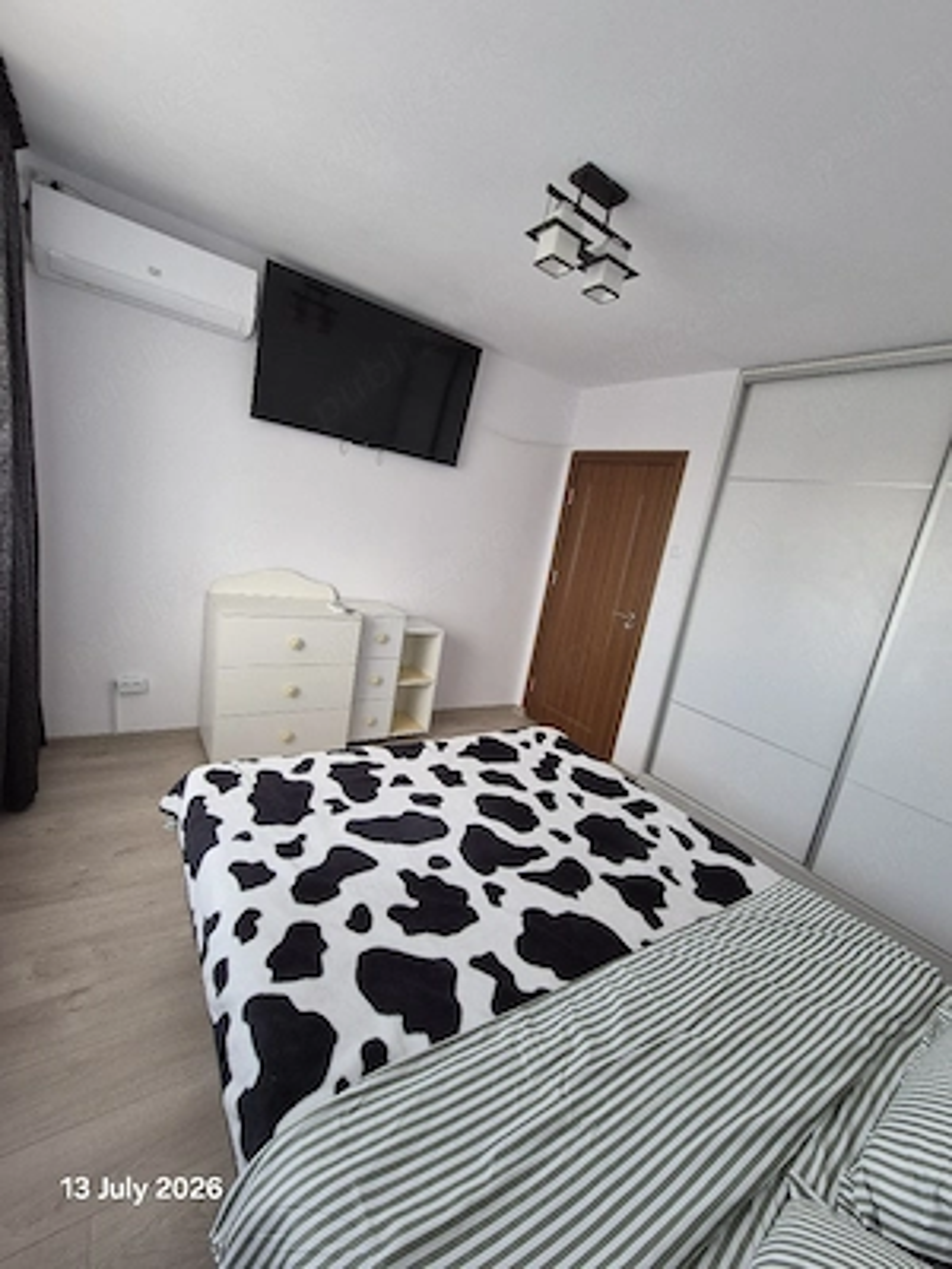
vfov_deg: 106.2
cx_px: 476
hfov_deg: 89.9
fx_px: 477
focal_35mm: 13
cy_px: 634
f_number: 2.2
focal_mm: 2.2
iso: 100
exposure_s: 1/50
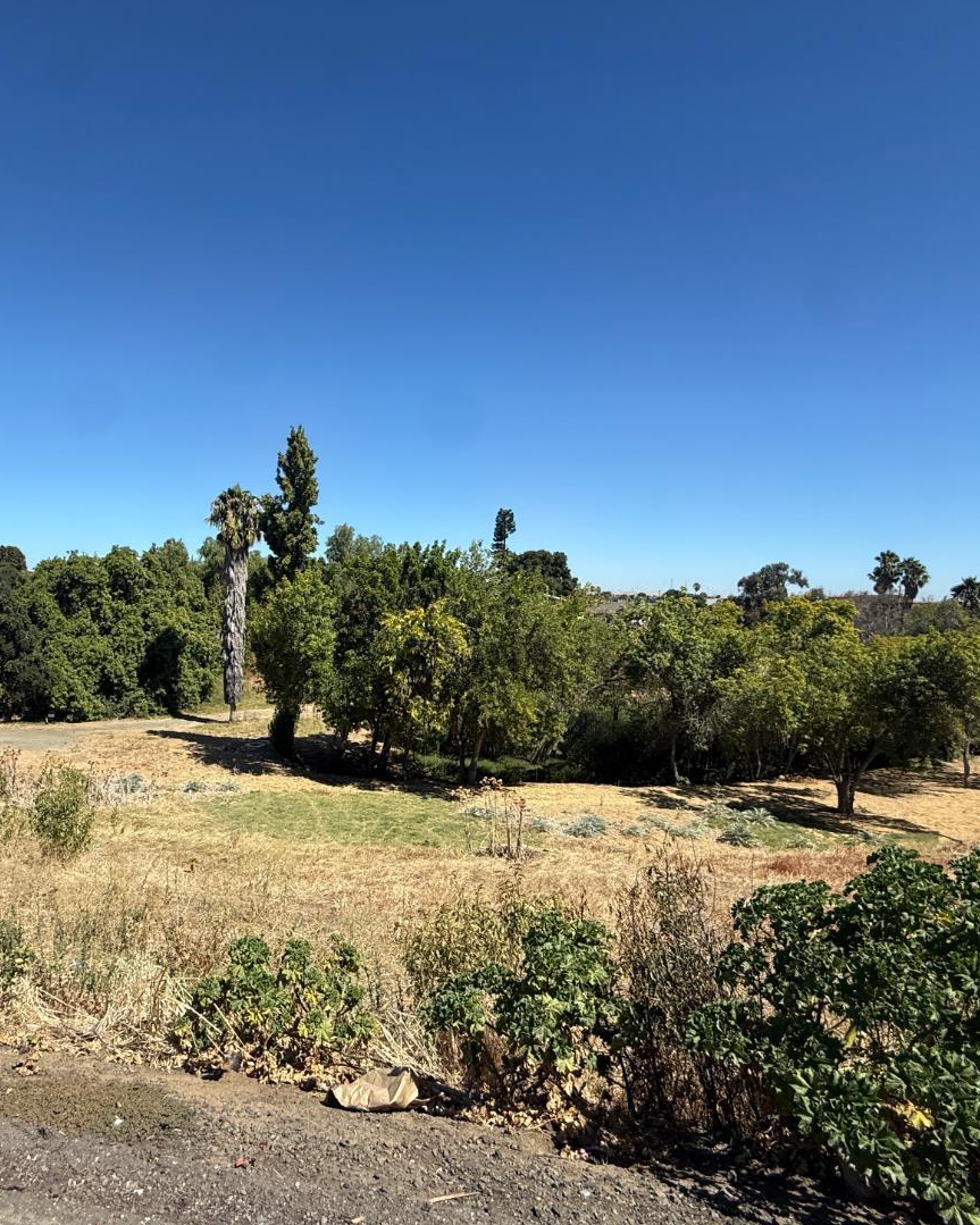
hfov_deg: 70.0
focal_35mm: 19
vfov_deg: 83.3
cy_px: 616
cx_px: 384
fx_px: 689
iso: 50
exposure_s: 1/2237
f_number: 2.2
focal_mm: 2.22
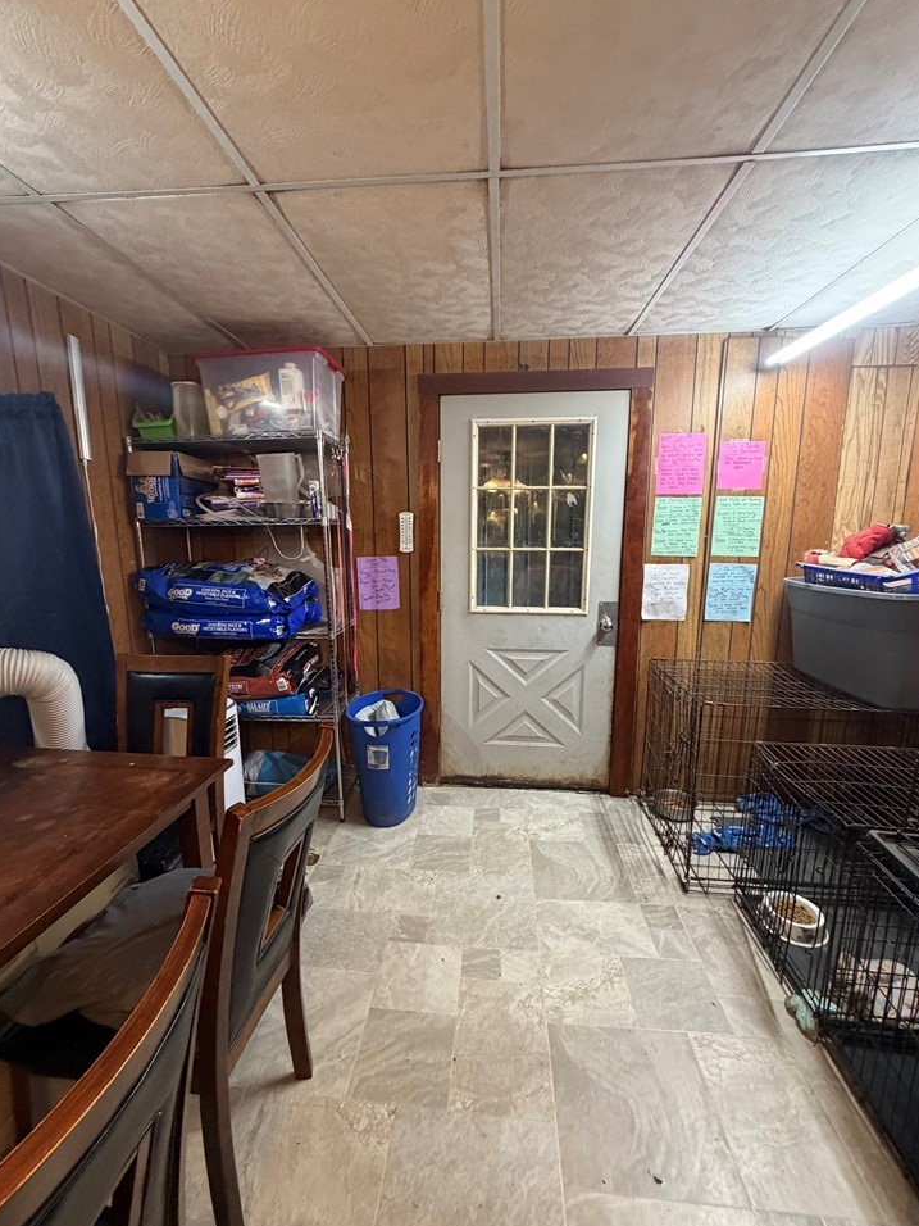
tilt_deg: -9.6
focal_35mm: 15
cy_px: 630
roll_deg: -0.9
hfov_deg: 81.7
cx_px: 446
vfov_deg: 98.1
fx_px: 531
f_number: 2.2
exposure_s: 1/60
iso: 320
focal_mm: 2.22
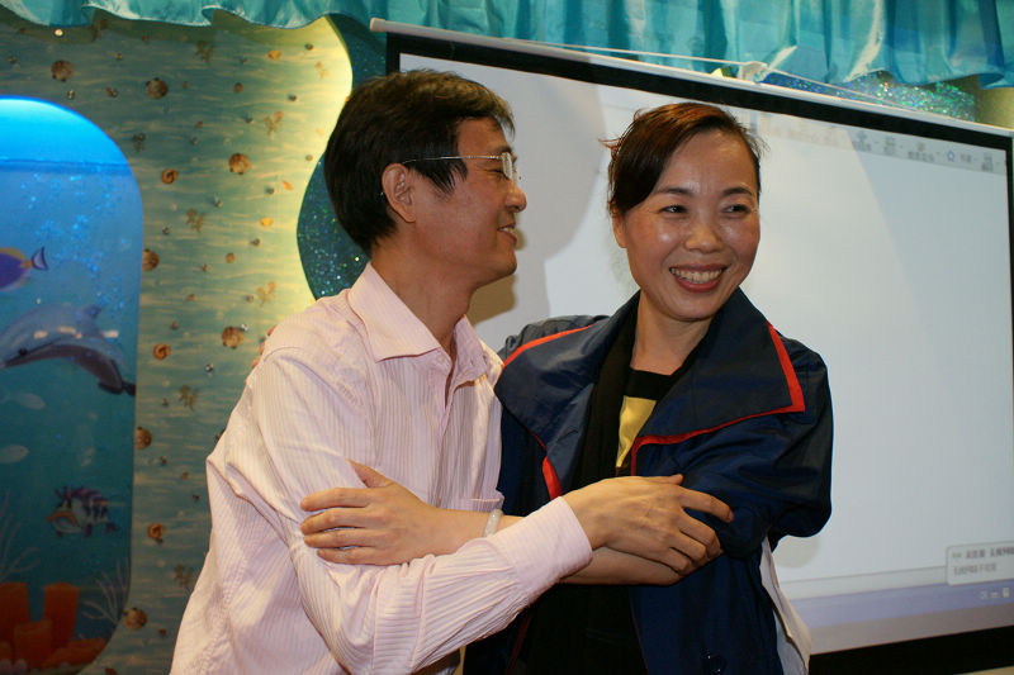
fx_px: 845
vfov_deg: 43.6
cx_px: 507
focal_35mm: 30
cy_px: 338
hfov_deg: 61.9
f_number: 5.6
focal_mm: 20
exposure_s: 1/60
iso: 800
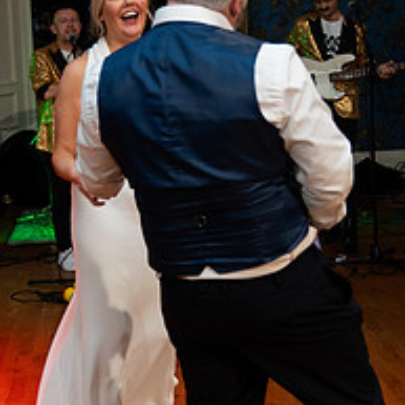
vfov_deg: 23.3
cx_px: 187
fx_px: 980
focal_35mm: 74
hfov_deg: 23.4
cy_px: 142
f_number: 2.8
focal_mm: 29
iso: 1250
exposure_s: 1/160
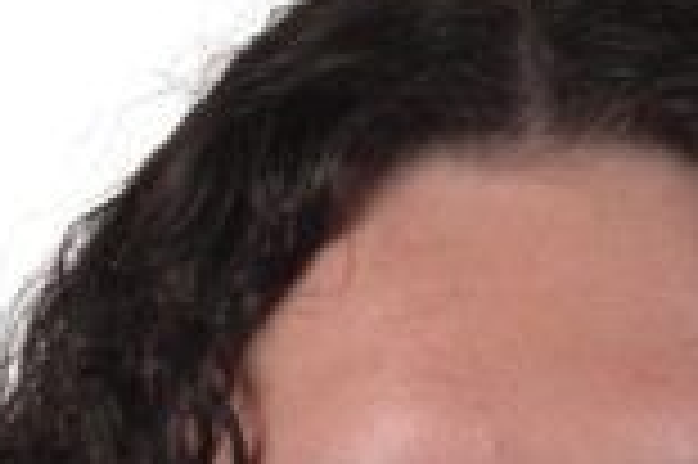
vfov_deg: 2.4
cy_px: 653
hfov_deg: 3.5
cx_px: 565
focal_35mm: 582
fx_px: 11272
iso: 200
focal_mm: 180
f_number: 18
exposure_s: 1/80
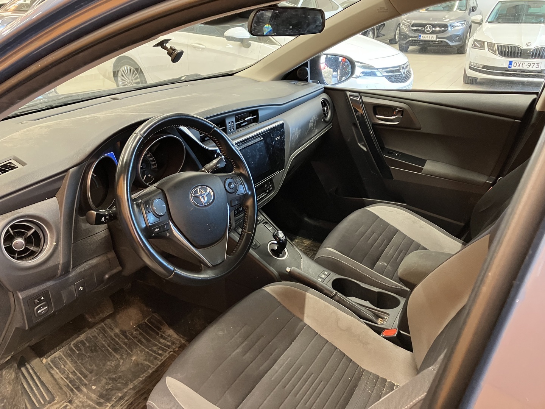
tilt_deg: -23.7
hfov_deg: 63.4
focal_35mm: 28
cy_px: 204
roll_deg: +1.2
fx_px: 441
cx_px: 272
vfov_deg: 49.7
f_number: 1.8
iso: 320
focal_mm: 3.99
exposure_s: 1/43
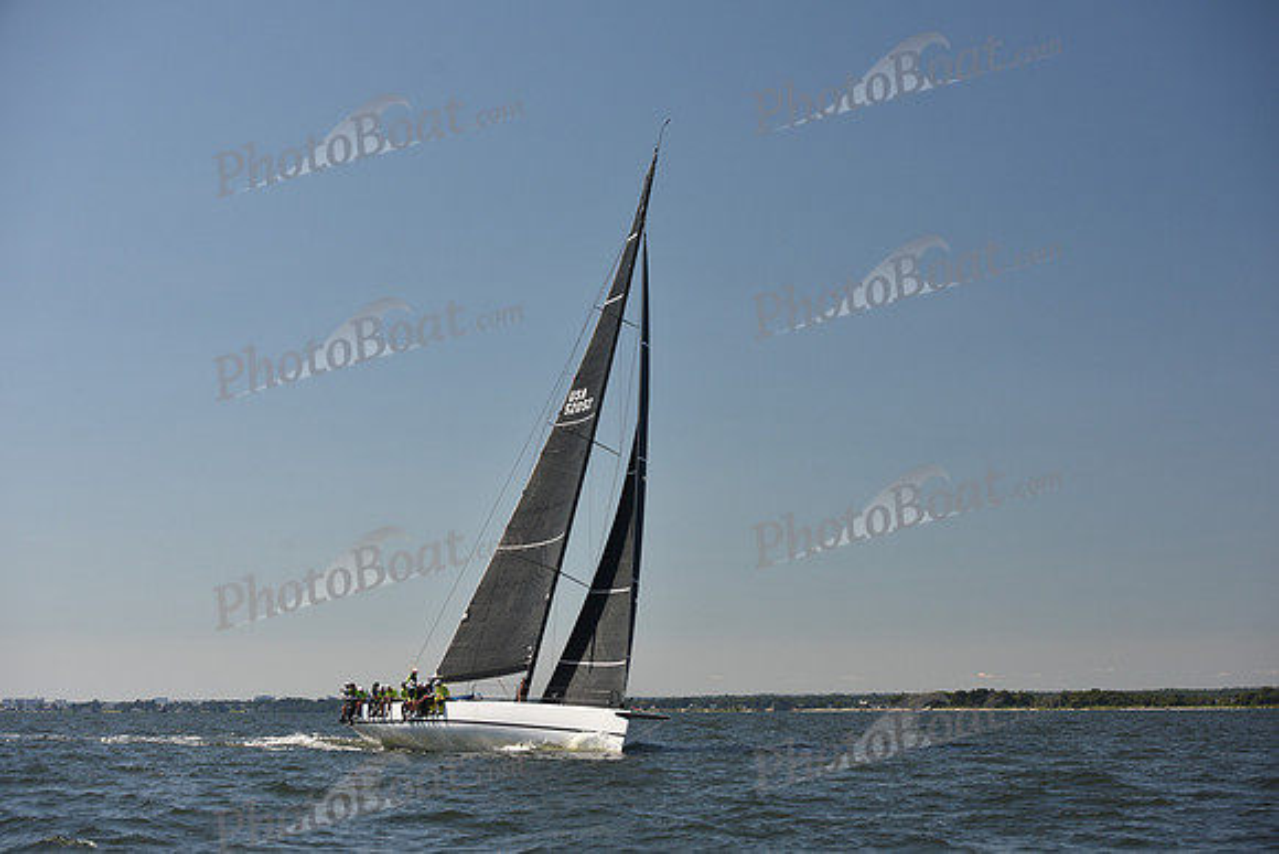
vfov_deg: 19.5
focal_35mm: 70
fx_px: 2487
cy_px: 427
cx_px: 640
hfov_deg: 28.8
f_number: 5
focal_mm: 70
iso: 250
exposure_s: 1/800
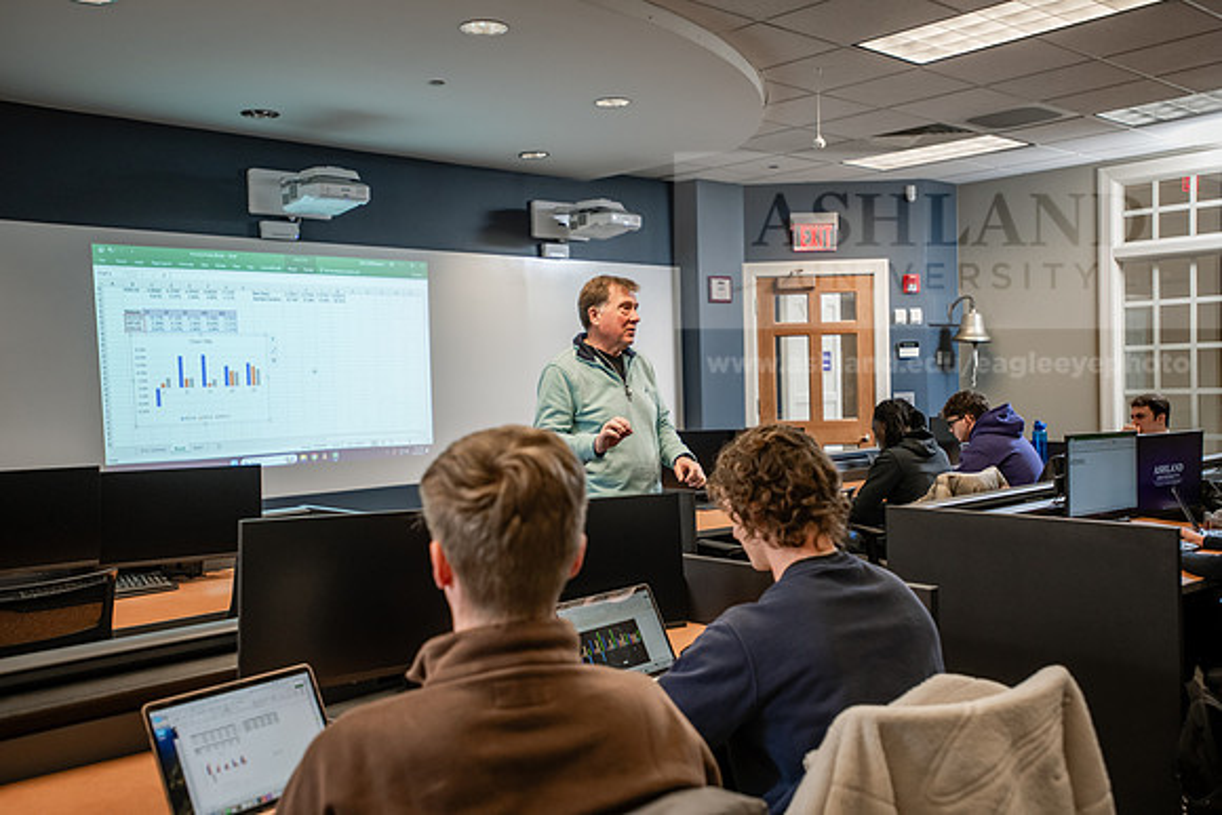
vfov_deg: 37.9
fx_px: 1188
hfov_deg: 54.4
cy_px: 408
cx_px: 611
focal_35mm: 35
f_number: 2.8
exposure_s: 1/200
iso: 1000
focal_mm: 35
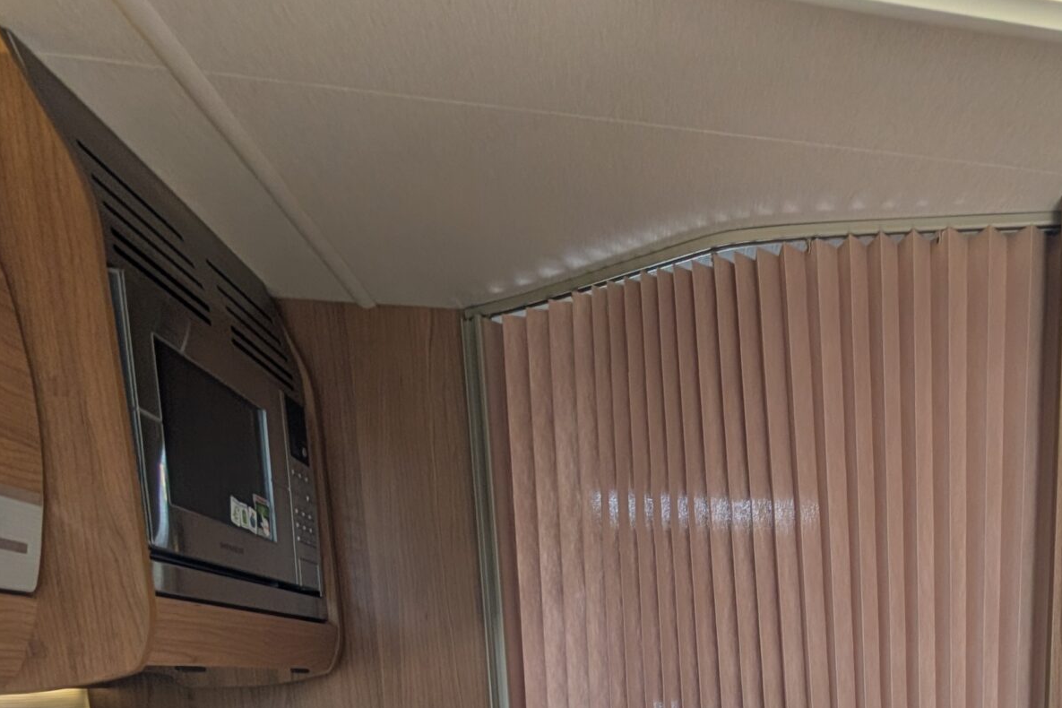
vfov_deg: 37.4
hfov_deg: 62.0
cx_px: 843
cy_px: 832
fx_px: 796
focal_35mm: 27
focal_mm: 2.02
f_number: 1.7
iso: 50
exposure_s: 1/574
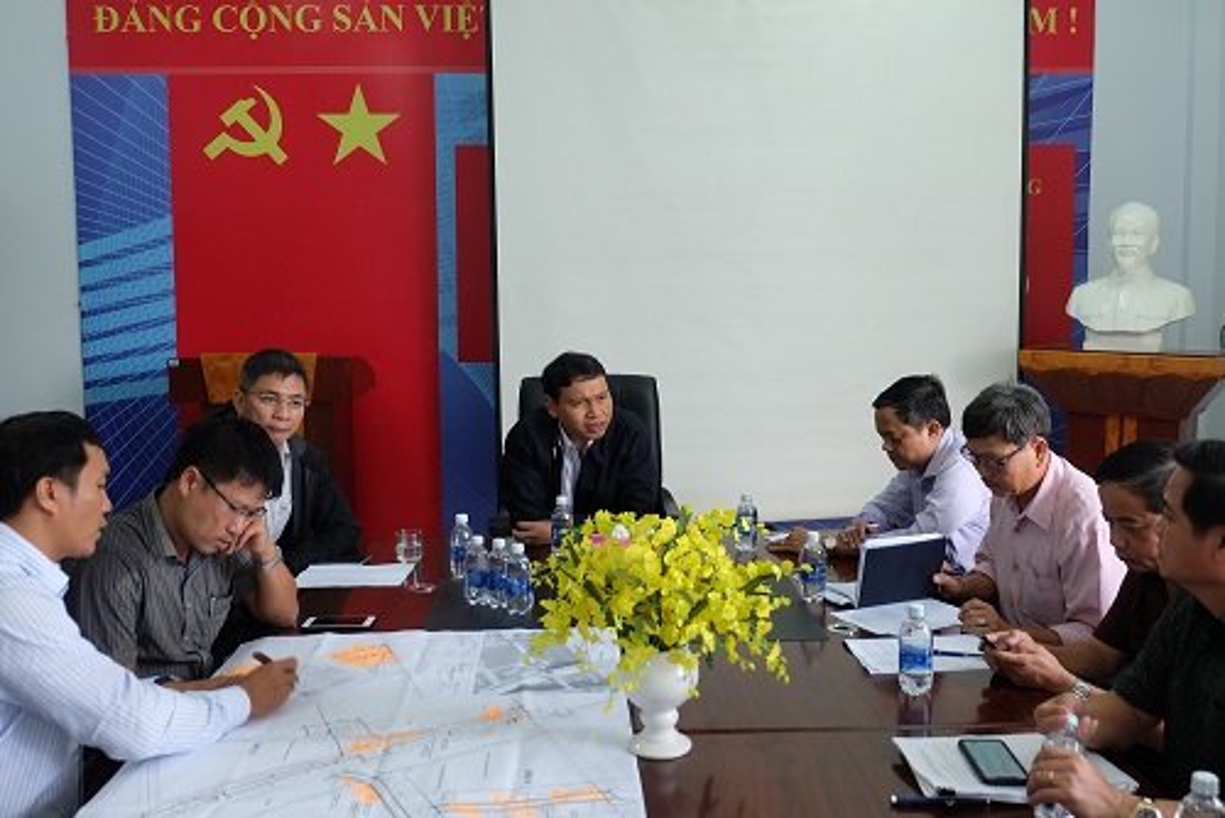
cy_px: 409
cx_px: 612
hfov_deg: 57.2
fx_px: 1124
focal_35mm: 33
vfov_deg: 40.0
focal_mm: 22.2
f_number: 4
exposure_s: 1/70
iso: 500
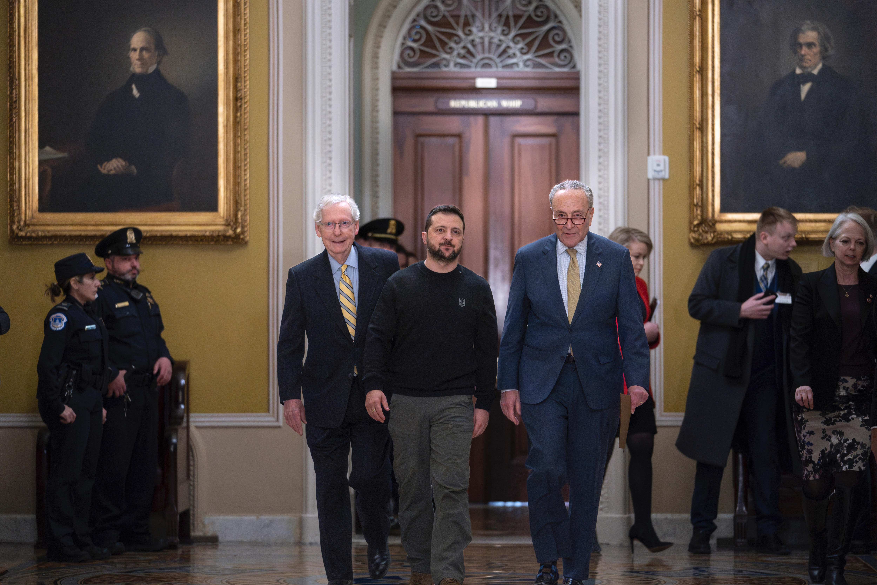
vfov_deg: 10.0
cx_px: 438
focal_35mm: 137
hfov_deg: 15.0
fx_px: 3337
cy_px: 292
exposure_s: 1/320
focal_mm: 137
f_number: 2.8
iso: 8000
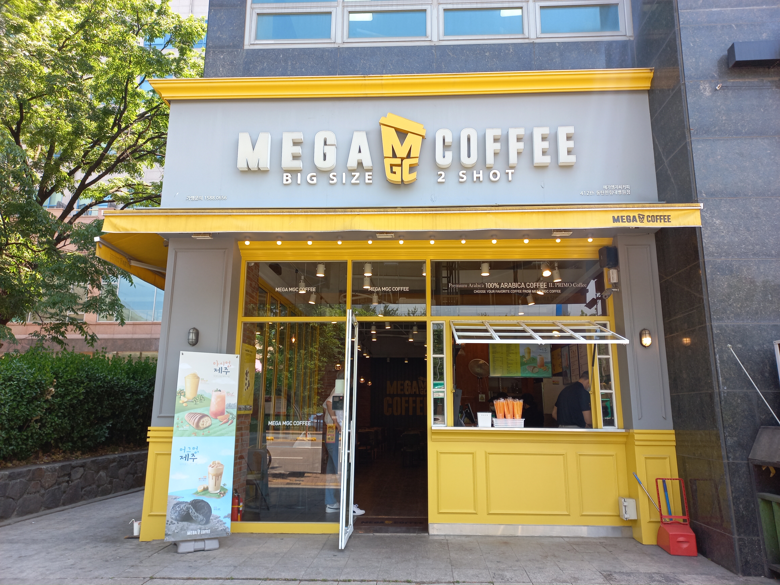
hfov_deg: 69.4
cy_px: 292
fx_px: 563
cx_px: 390
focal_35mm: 25
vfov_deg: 54.9
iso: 32
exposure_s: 1/120
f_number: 1.8
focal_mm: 4.6
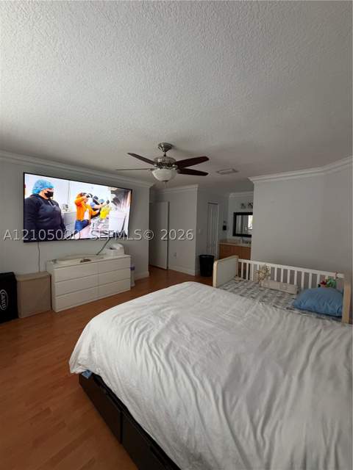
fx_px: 190
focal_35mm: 14
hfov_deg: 85.7
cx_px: 176
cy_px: 235
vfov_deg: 102.1
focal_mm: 2.22
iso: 320
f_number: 2.2
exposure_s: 1/60
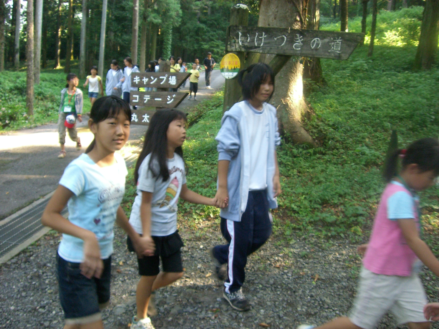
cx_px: 220
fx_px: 482
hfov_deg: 49.0
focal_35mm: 38
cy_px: 164
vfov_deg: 37.7
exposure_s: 1/60
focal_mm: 6.2
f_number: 2.7
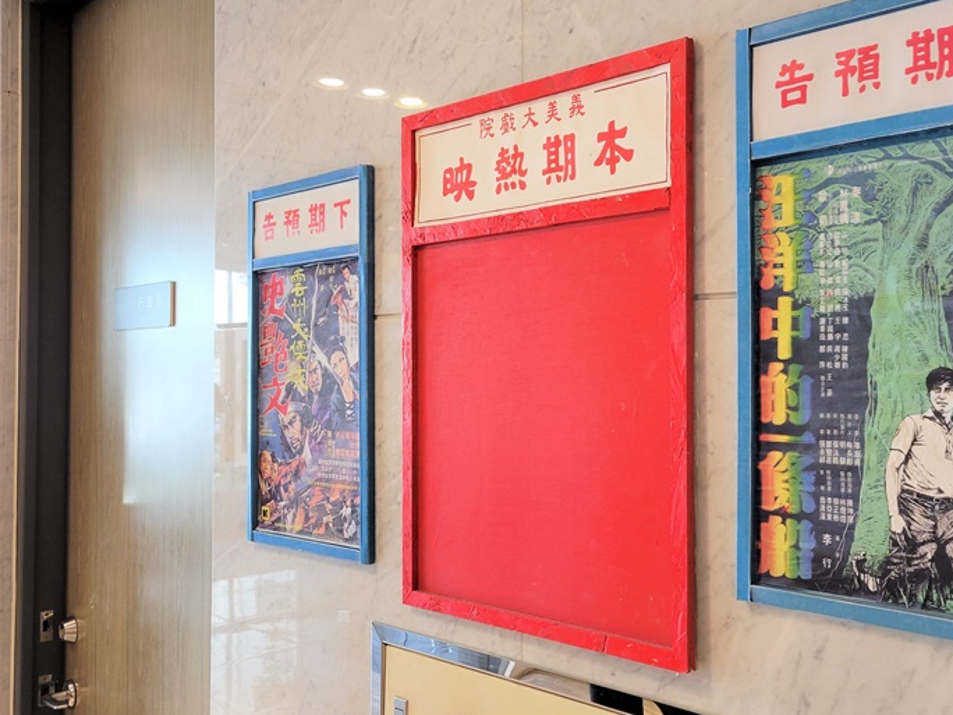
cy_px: 365
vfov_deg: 37.7
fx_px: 1046
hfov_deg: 48.9
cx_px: 529
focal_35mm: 38
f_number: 1.8
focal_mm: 5.4
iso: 200
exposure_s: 1/59
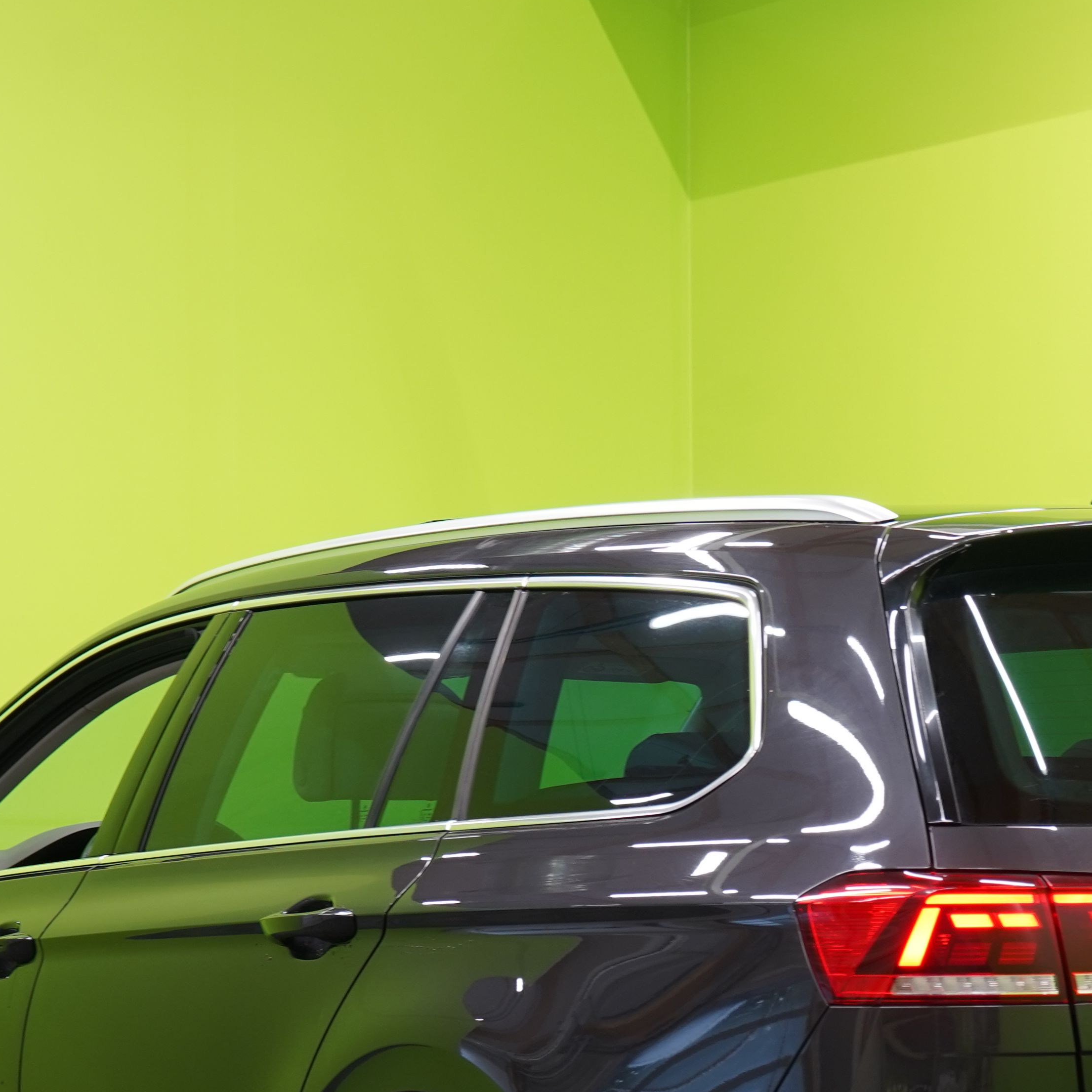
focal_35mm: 120
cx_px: 758
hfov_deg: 14.5
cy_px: 982
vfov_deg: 14.4
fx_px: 4283
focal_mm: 52
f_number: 5
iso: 400
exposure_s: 1/25
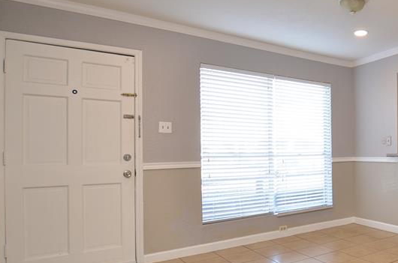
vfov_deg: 44.6
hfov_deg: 55.5
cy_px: 155
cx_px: 357
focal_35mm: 29
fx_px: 320
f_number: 4
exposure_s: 1/60
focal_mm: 10
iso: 250
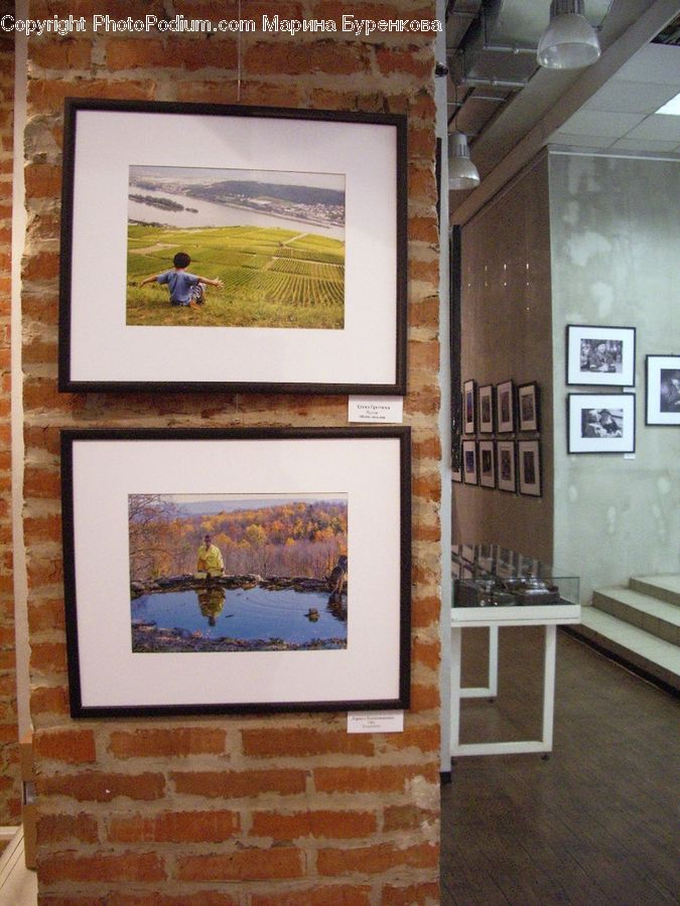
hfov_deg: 40.7
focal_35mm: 35
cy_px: 453
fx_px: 917
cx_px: 340
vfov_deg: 52.6
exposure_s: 1/30
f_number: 2.6
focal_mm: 5.8
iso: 320
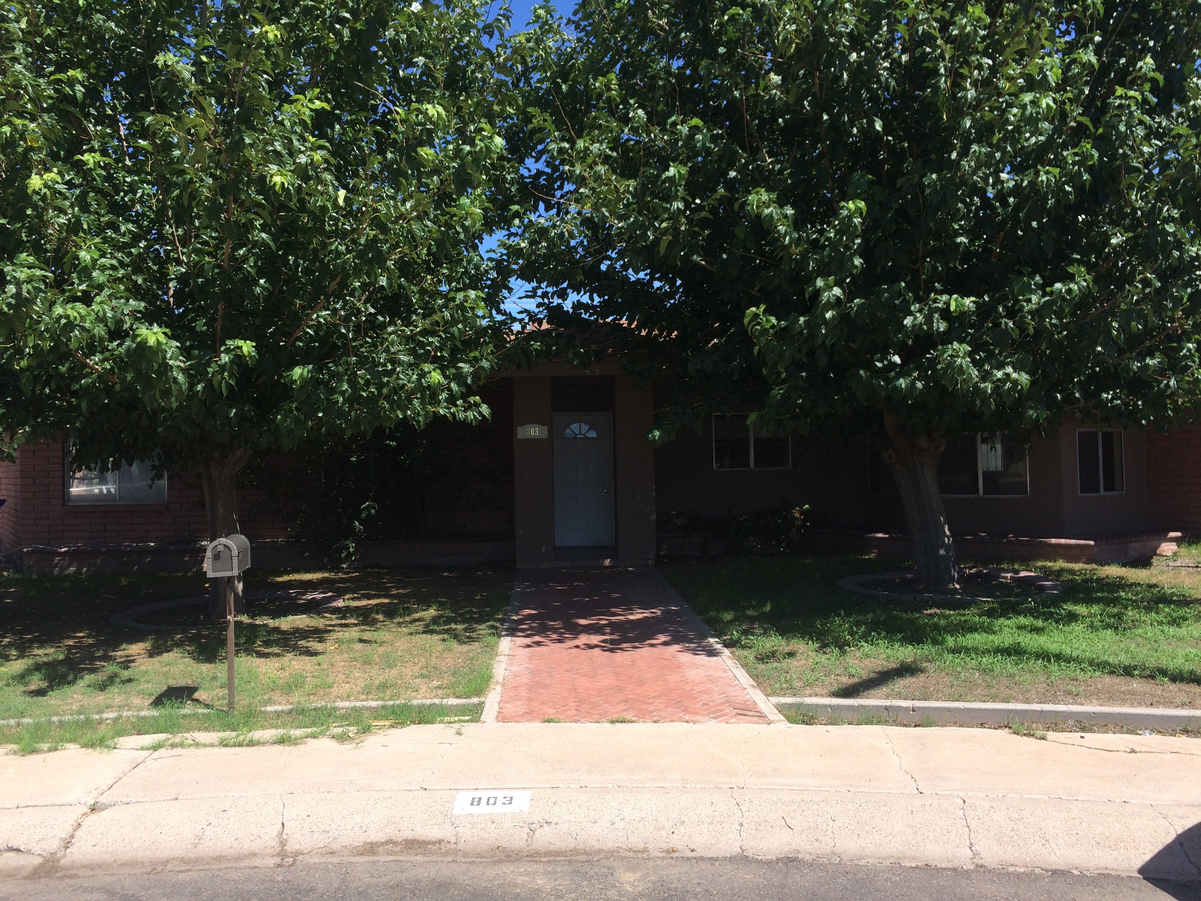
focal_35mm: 29
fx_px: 1006
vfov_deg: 48.2
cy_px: 450
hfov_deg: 61.7
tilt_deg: -0.5
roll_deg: -1.1
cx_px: 600
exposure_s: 1/1520
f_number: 2.2
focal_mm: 4.15
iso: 32
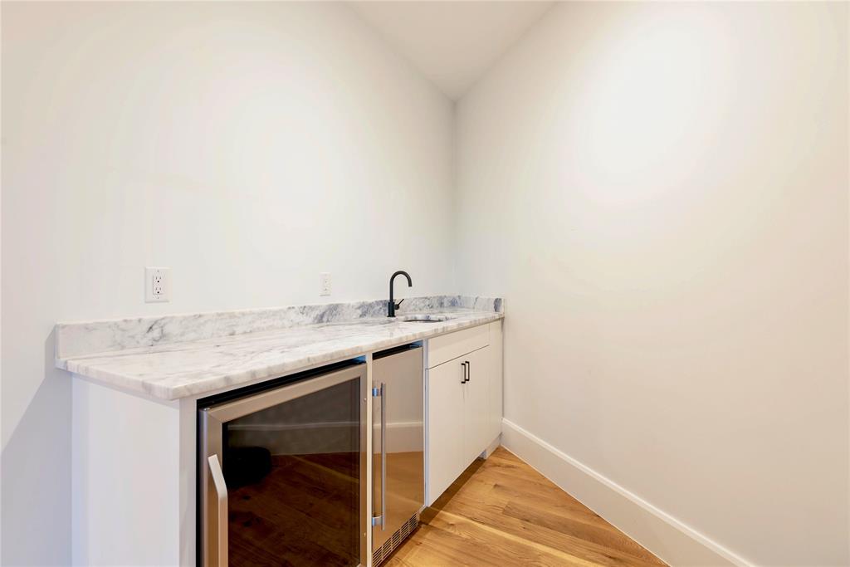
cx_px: 425
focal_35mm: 16
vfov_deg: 73.8
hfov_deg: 96.7
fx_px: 378
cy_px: 284
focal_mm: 16
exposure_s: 1.6
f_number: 7.1
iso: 100
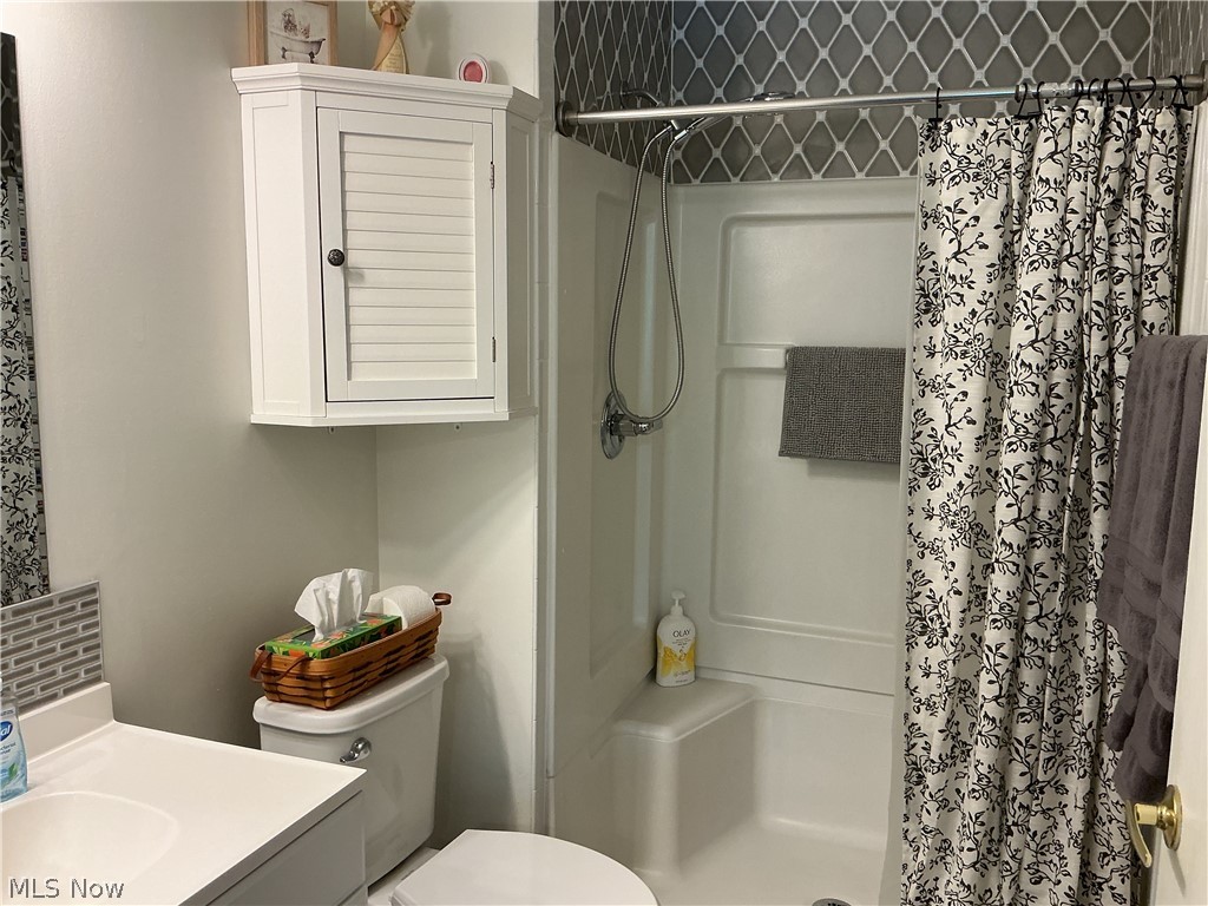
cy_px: 453
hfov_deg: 61.7
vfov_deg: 48.2
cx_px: 604
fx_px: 1012
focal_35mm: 29
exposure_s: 1/120
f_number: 1.8
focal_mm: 3
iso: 64
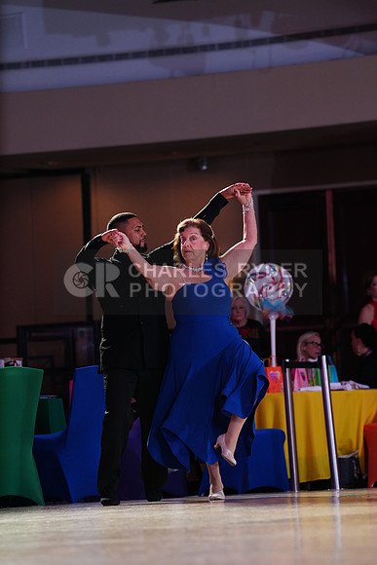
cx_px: 188
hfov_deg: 7.5
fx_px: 2857
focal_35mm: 182
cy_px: 282
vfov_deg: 11.3
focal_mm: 182
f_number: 4.5
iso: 2000
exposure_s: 1/200
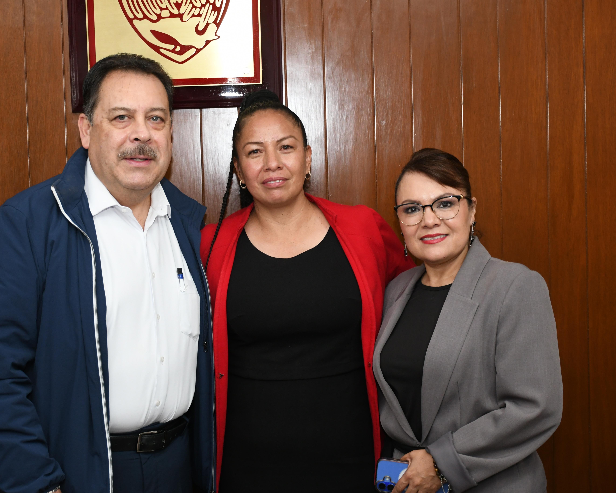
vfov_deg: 23.5
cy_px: 248
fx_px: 1185
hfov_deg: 29.1
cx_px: 269
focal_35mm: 65
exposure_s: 1/100
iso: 1250
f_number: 4.2
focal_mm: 38
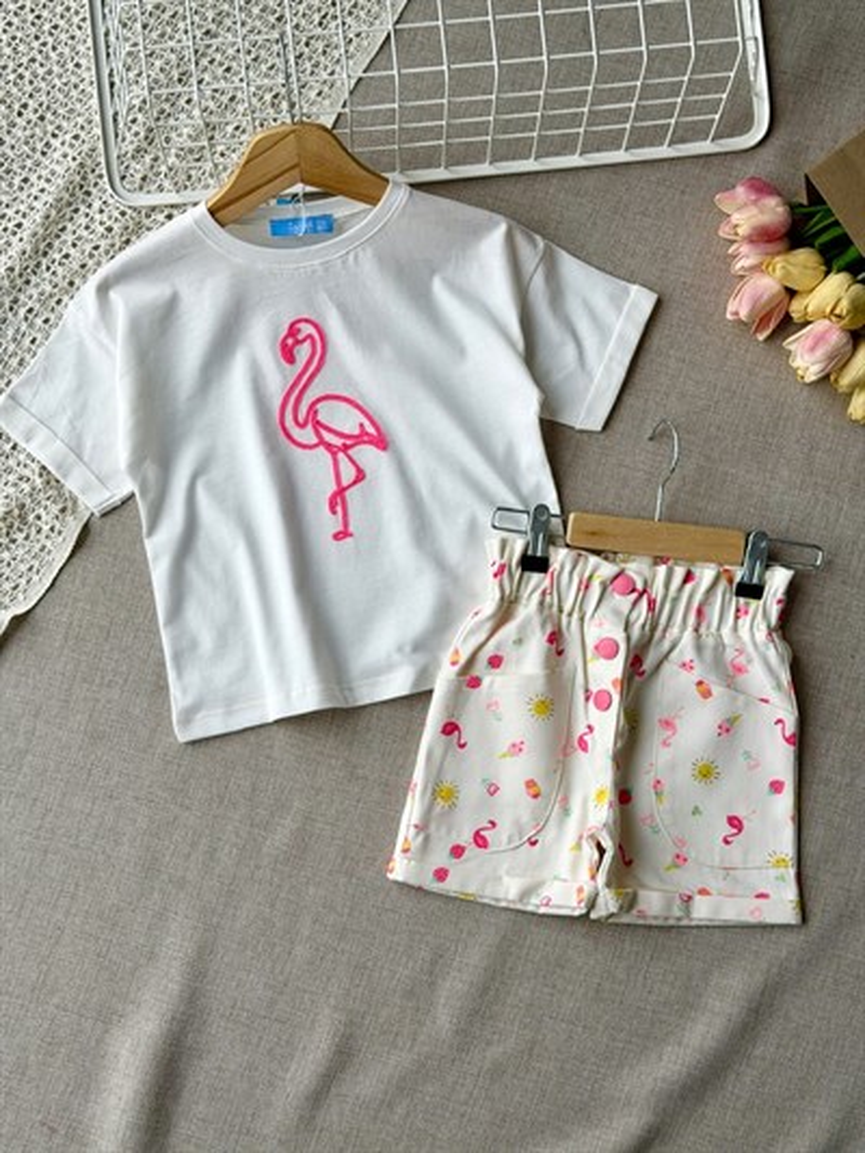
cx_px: 432
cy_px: 576
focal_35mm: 48
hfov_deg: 30.3
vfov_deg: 39.6
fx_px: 1599
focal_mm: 6.76
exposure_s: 1/506
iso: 64
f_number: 1.78
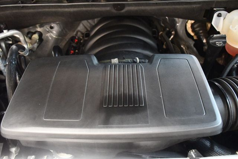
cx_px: 119
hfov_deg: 57.2
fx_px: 218
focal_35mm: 33
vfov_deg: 39.9
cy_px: 80
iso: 12800
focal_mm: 22
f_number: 3.5
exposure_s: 1/30
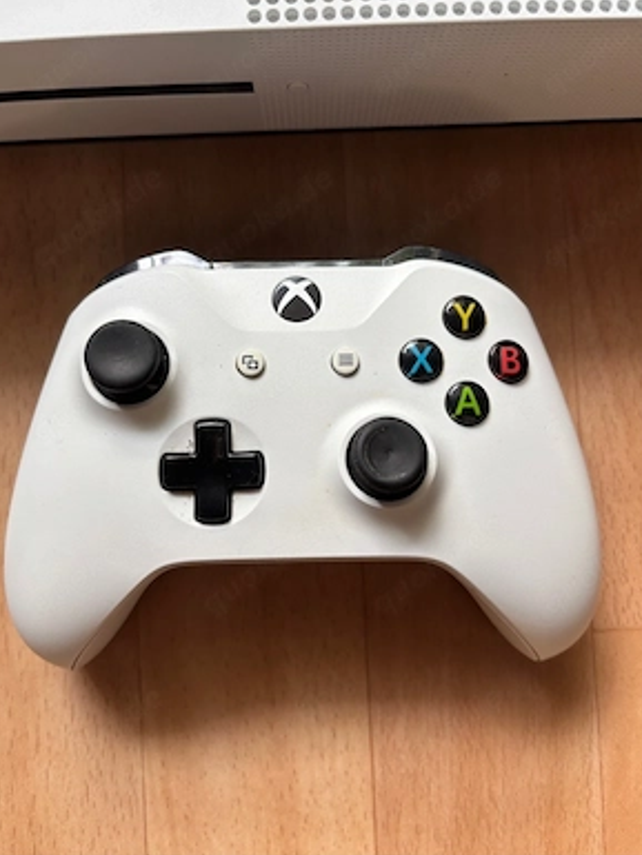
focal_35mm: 27
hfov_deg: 51.4
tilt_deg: -86.4
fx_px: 667
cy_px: 415
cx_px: 315
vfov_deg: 65.3
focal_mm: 5.96
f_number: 1.6
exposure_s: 1/121
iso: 100
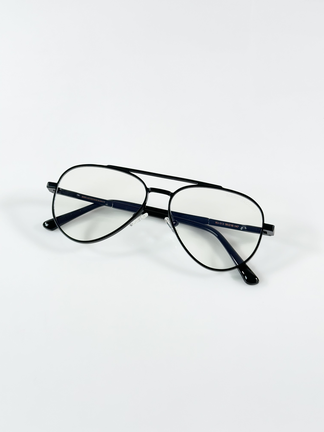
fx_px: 599
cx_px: 162
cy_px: 216
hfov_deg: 30.3
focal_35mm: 48
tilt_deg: -51.4
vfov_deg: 39.7
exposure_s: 1/100
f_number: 1.78
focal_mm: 6.86
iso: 50
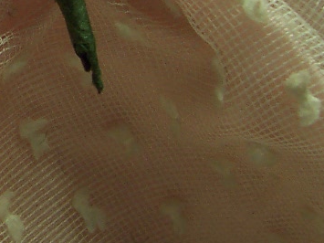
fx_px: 1170
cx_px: -104
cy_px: -27
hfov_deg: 15.0
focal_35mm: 125
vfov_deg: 11.7
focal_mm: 5.6
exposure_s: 1/125
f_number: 2.8
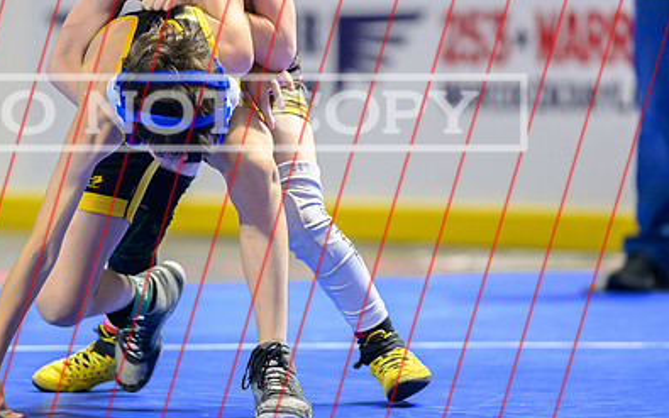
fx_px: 6090
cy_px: 125
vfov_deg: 3.9
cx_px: 231
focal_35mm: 334
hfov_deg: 6.3
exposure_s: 1/800
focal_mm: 200
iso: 5000
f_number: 2.8
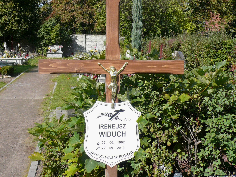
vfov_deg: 21.3
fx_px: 470
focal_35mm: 69
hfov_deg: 28.2
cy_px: 88
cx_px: 118
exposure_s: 1/1000
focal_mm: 7.5
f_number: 3.5
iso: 100
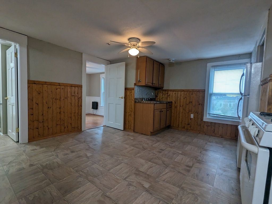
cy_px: 102
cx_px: 136
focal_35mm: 16
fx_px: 126
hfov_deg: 94.5
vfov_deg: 78.1
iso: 132
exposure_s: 1/40
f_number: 2.2
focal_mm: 2.35
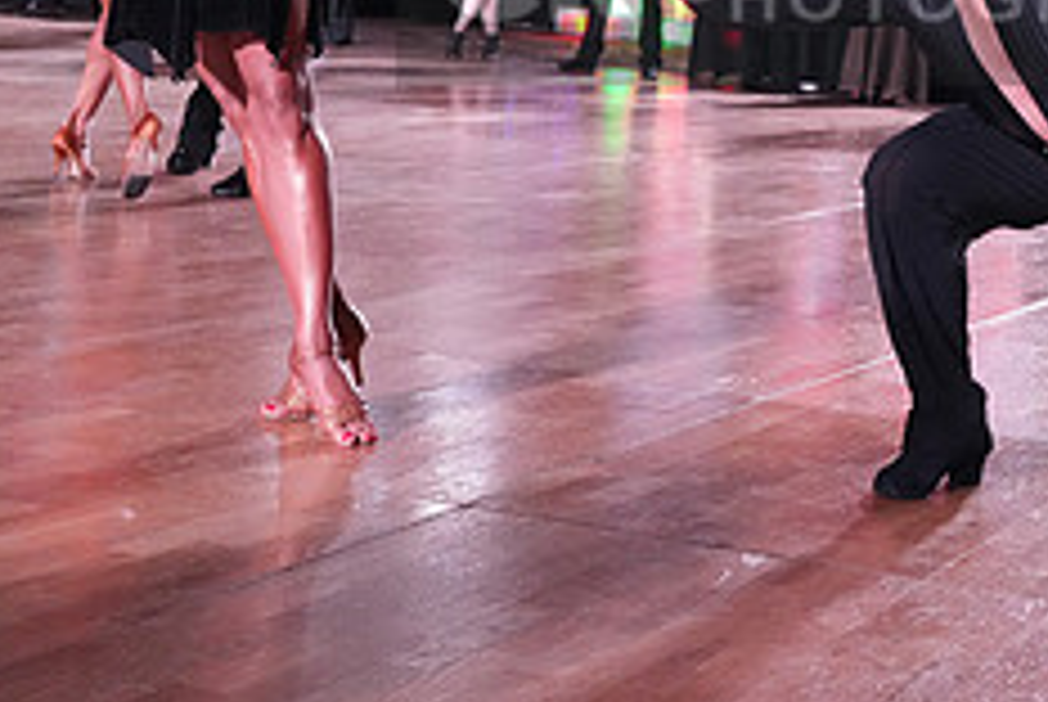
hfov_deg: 22.9
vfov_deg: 15.4
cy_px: -34
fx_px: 2536
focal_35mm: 87
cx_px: 886
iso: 6400
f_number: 5
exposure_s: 1/320
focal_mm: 35
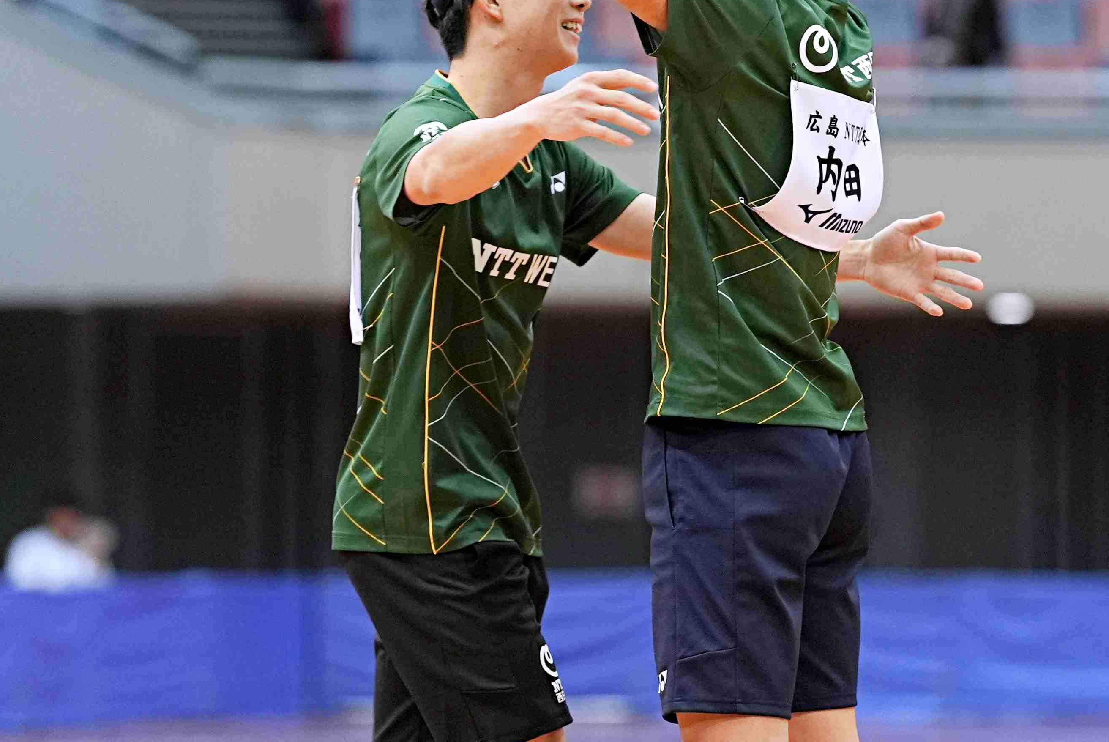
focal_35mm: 351
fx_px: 10823
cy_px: 192
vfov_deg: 3.9
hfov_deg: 5.9
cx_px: 662
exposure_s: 1/400
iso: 1600
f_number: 2.8
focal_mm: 156
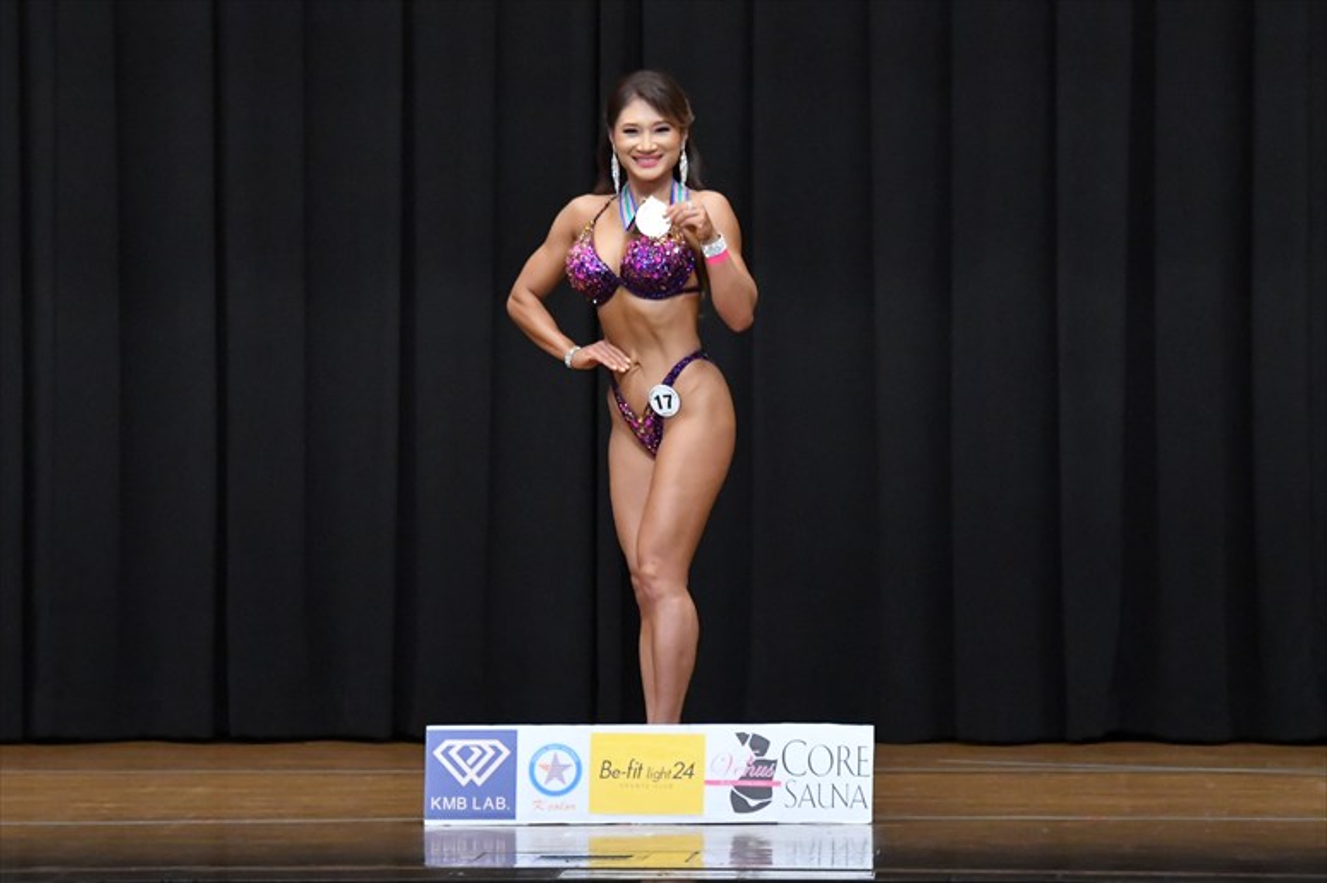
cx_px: 664
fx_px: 8290
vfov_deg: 6.1
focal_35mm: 225
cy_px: 442
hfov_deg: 9.2
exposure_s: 1/400
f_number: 5.6
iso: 8000
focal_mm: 150
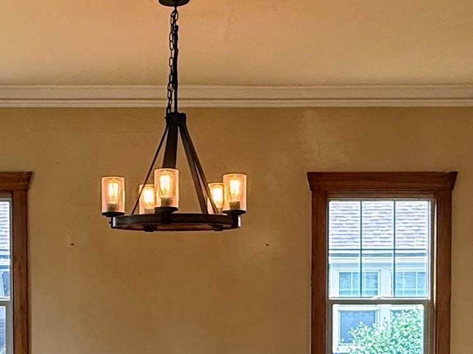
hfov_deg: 33.7
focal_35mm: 57
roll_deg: +0.3
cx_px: 191
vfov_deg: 25.0
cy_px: 311
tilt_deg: -2.2
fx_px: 779
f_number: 2.2
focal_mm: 2.22
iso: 160
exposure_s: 1/120
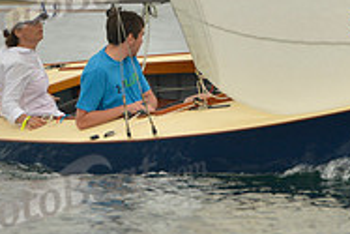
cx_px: 305
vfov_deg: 2.2
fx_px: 6023
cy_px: 70
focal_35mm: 619
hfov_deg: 3.3
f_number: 4
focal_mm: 200
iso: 400
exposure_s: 1/5000
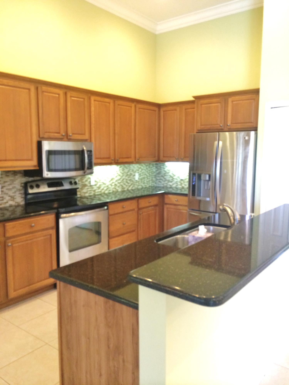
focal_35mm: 30
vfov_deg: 60.0
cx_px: 144
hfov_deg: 46.8
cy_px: 192
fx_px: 334
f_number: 2.2
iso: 160
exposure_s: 1/30
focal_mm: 4.12
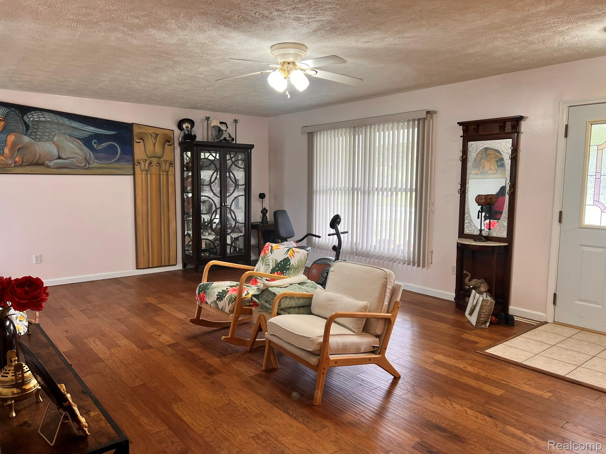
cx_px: 303
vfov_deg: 53.1
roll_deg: +1.1
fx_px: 455
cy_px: 227
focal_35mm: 26
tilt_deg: -6.6
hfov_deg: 67.3
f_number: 1.5
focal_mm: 5.7
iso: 64
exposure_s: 1/60
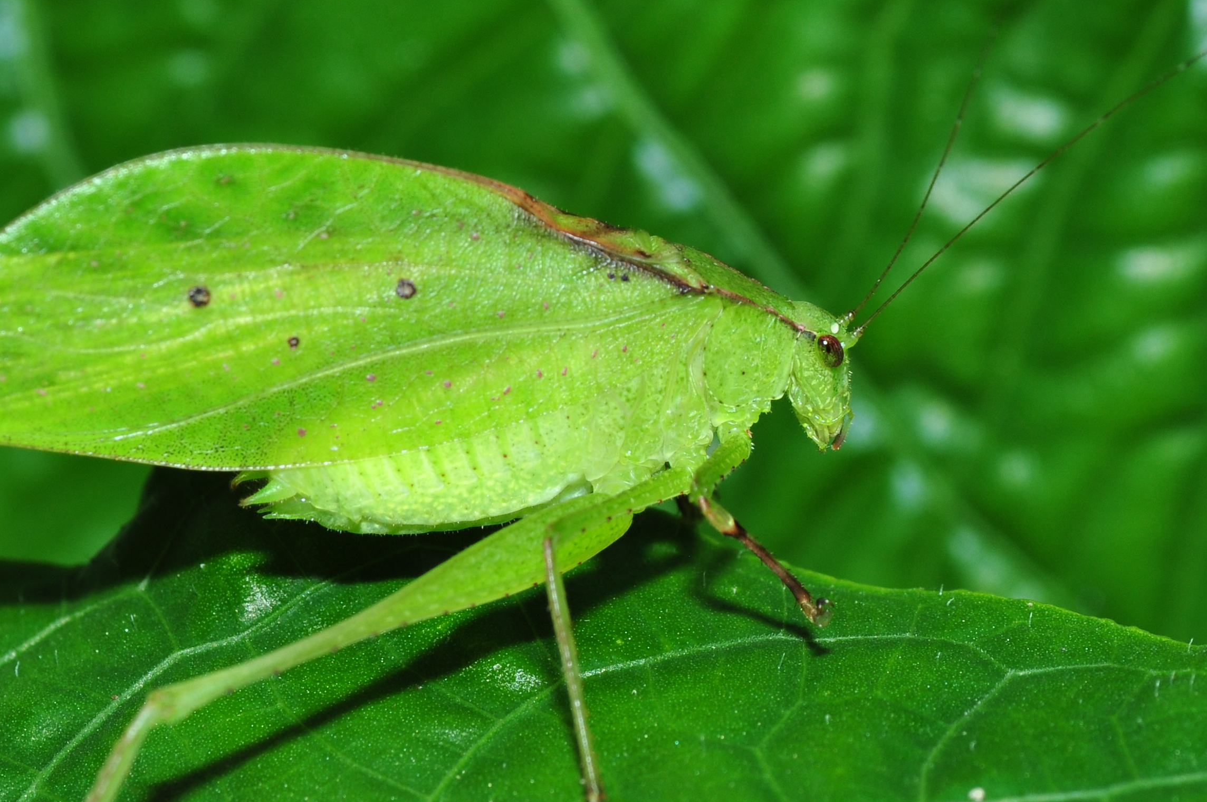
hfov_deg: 8.1
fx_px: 8473
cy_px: 647
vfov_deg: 5.4
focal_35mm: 253
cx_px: 228
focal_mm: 90
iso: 200
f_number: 16
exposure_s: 1/200
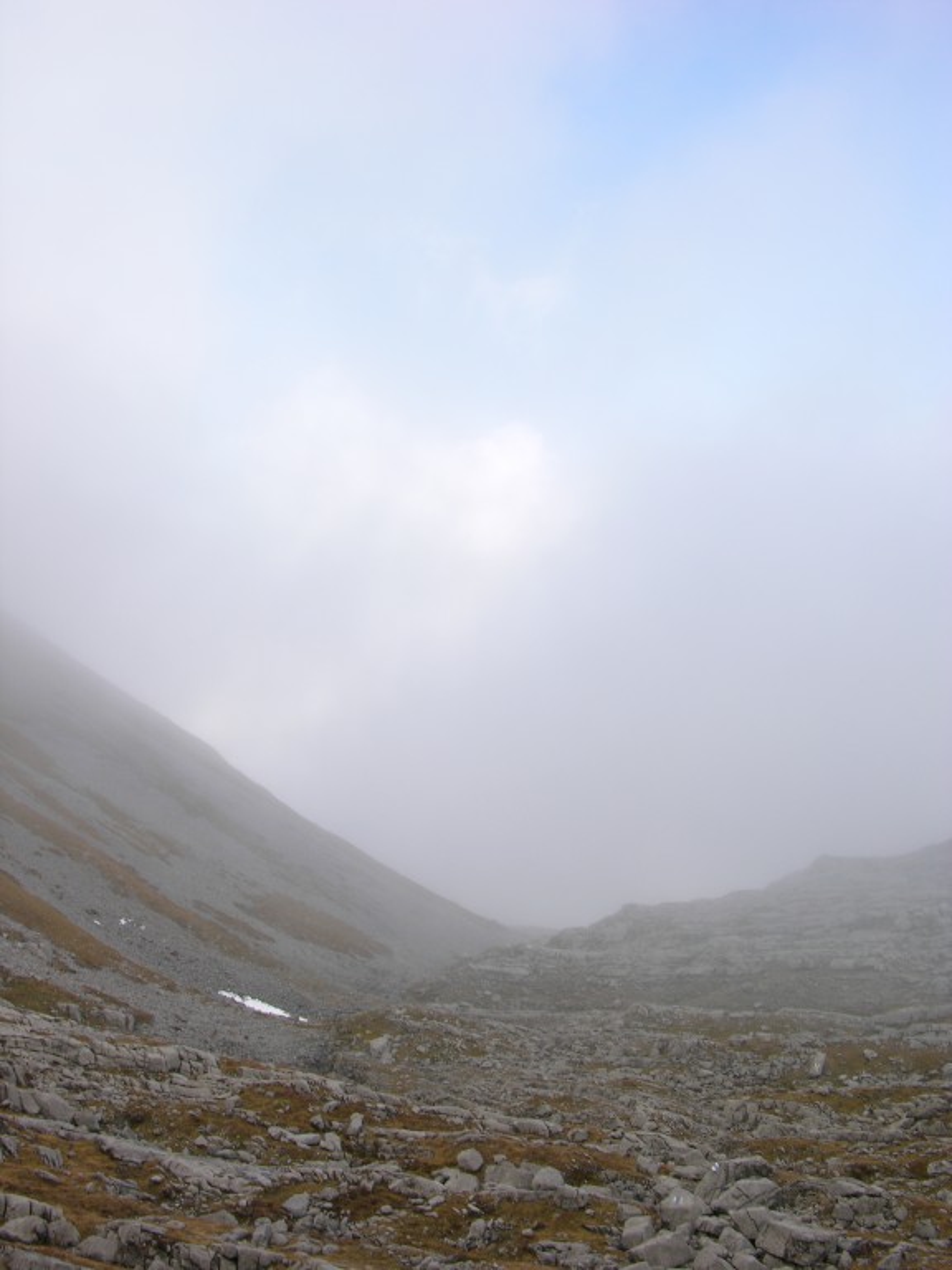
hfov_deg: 40.7
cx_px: 476
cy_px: 635
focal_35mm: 35
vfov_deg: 52.6
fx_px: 1283
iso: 50
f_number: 5
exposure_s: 1/146
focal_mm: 8.9
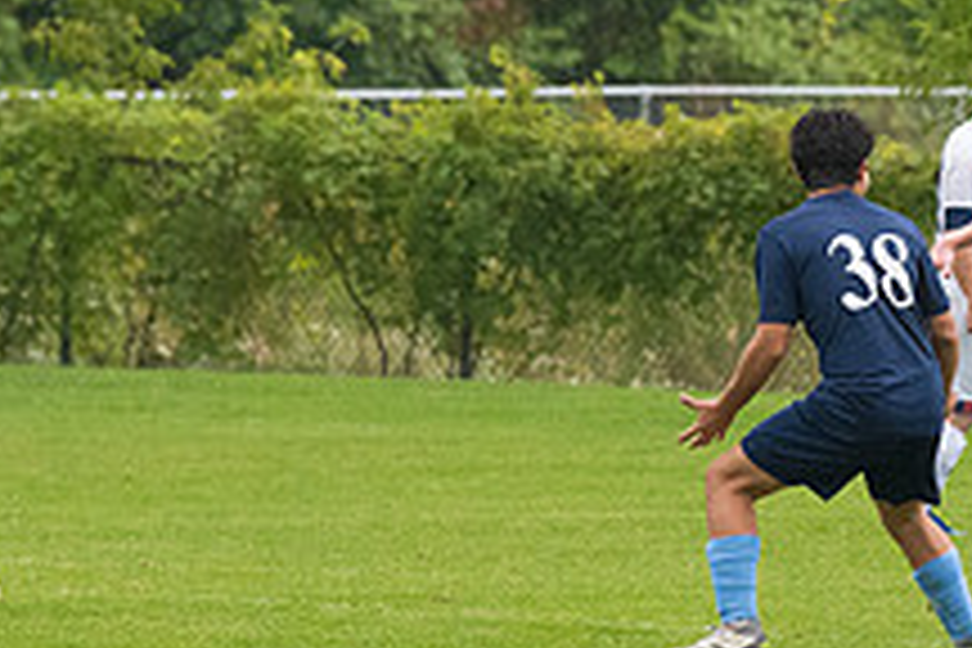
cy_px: 248
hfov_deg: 2.6
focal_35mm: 783
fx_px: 21139
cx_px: 1192
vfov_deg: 1.8
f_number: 4.5
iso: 2500
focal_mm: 195
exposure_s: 1/2000
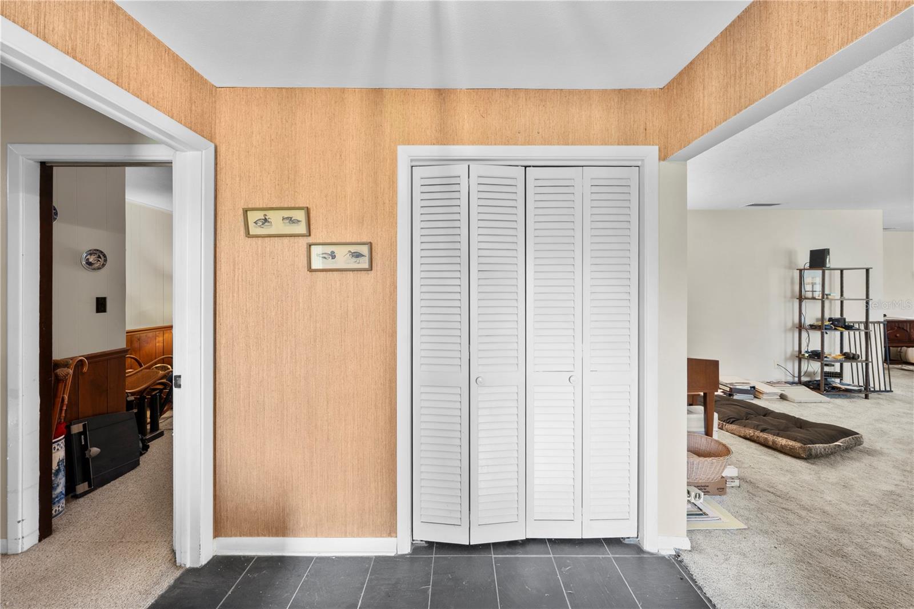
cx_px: 457
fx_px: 305
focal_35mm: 12
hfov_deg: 112.6
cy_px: 304
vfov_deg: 90.0
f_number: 9
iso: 100
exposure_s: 2.5
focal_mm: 12
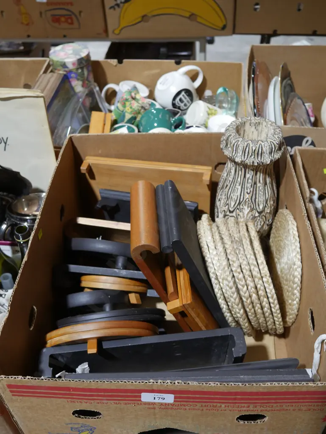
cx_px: 163
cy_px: 217
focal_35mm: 36
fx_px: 452
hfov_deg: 39.7
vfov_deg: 51.3
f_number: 4
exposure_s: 1/60
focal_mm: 18
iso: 400
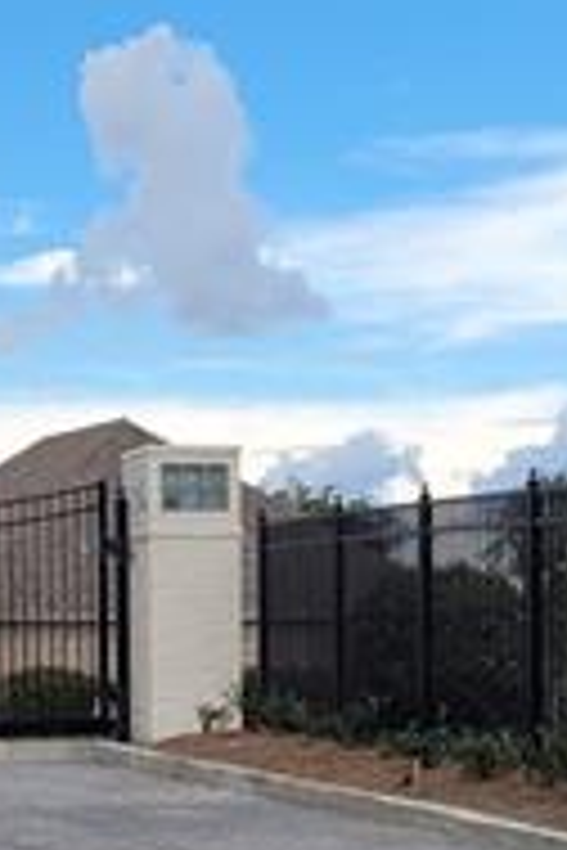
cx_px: -58
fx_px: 2599
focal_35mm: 110
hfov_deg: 12.2
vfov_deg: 18.1
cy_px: 841
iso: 40
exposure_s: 1/1047
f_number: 1.8
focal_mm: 5.4
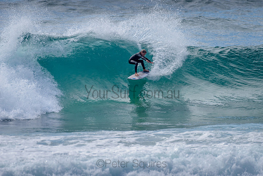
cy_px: 75
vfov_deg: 2.2
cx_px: 161
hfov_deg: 3.4
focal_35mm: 613
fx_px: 4480
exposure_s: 1/2000
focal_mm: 500
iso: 160
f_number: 5.6
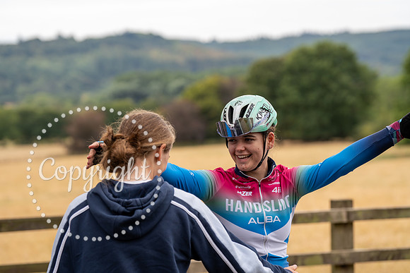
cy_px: 136
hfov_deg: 19.3
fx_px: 1207
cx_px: 205
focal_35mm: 106
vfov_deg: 12.9
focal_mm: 106
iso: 250
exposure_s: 1/1000
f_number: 3.5
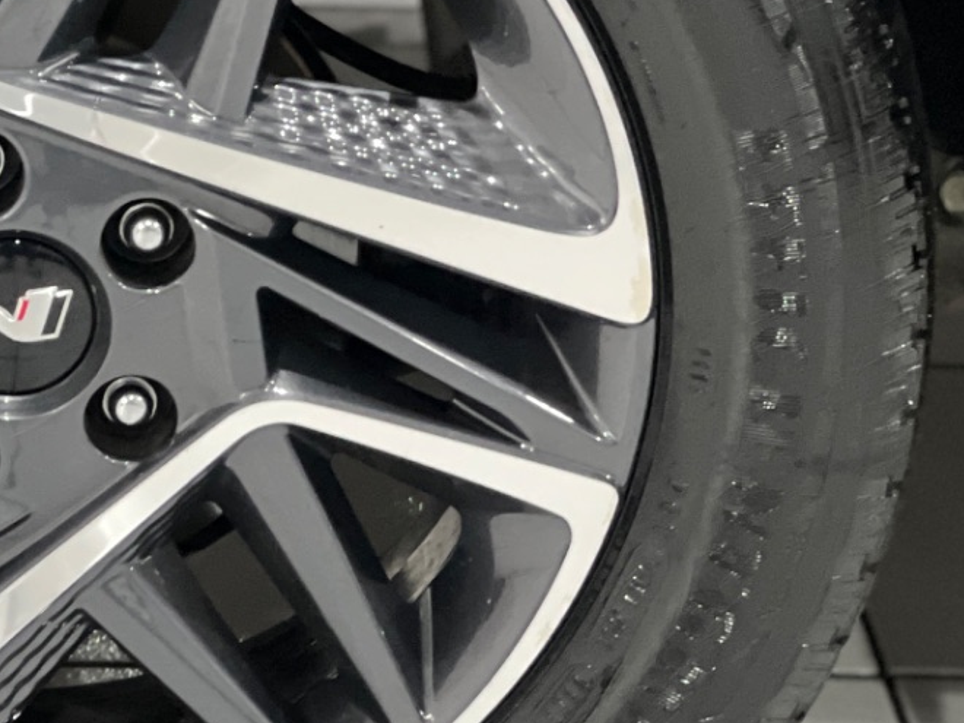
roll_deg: -1.4
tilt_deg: -18.8
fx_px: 6238
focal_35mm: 224
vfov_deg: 6.6
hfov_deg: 8.8
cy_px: 229
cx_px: 12
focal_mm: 9
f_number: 2.8
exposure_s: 1/15
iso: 400
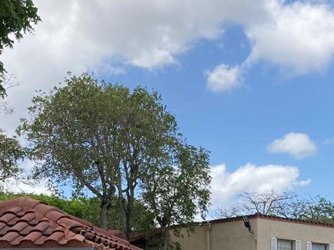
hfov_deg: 24.5
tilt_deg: +0.6
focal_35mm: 79
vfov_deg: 17.9
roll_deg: +1.0
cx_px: 249
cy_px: 286
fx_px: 762
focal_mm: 3.99
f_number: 1.8
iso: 20
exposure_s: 1/1350
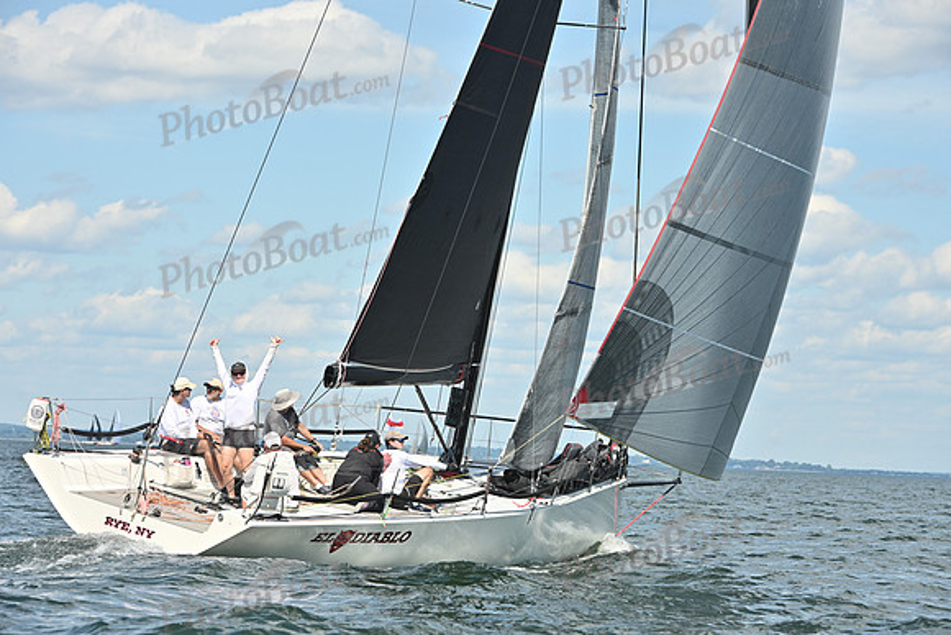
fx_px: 3303
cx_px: 476
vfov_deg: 11.0
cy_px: 318
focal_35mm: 125
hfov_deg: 16.4
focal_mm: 125
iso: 250
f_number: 9
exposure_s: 1/1000
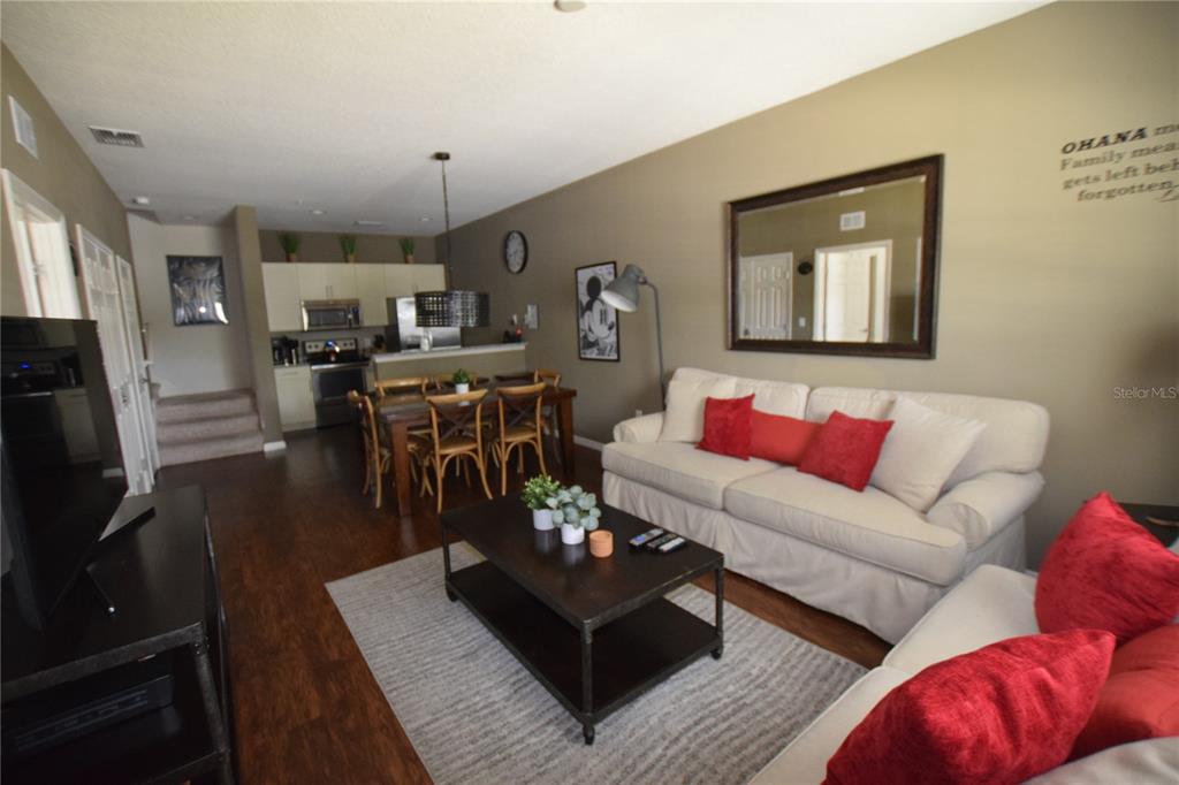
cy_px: 392
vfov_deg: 77.3
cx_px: 590
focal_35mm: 15
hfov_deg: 100.4
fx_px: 491
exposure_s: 1/60
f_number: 3.5
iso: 2500
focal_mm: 10
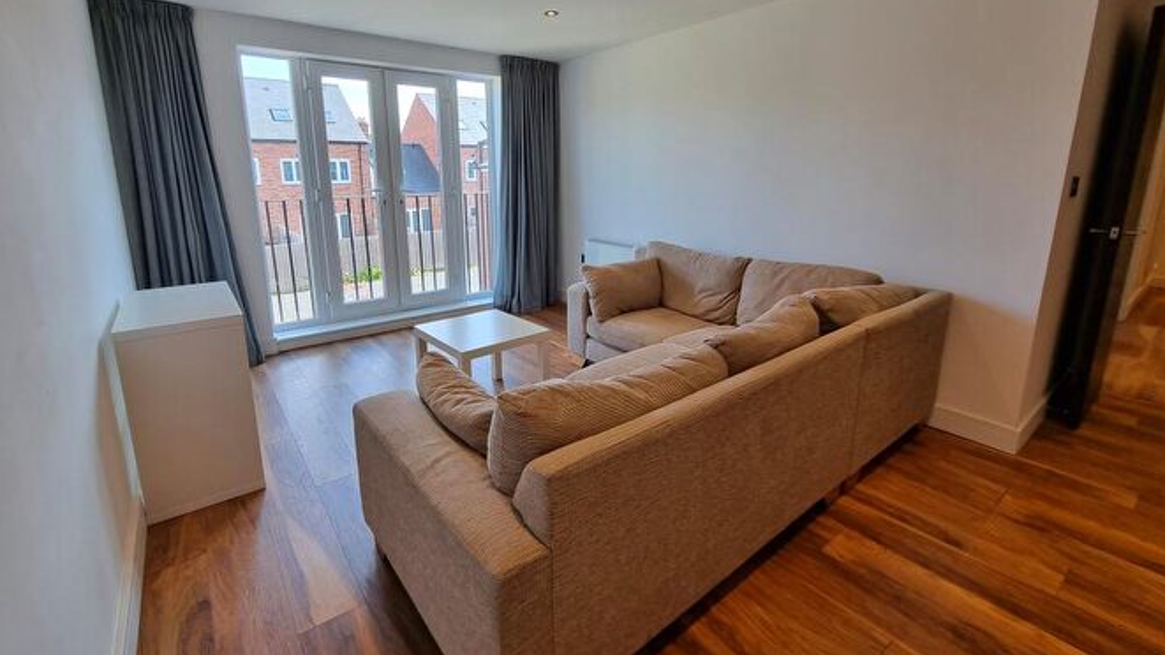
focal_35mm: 15
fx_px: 463
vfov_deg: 70.1
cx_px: 559
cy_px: 274
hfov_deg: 102.9
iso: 64
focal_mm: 2.2
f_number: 2.2
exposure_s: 1/100
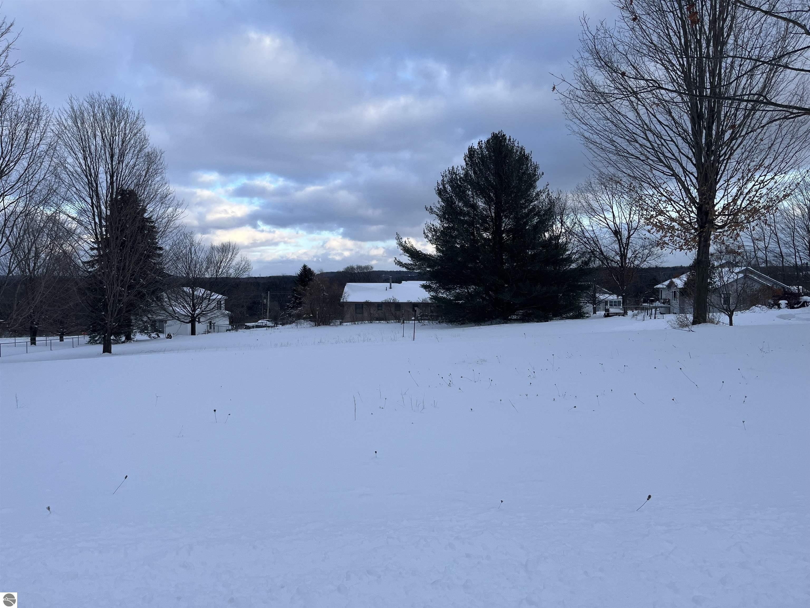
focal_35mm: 26
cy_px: 304
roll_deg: -0.8
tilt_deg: -1.8
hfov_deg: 67.3
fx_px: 608
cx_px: 405
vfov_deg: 53.1
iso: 50
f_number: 1.6
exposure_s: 1/1238
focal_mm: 5.1
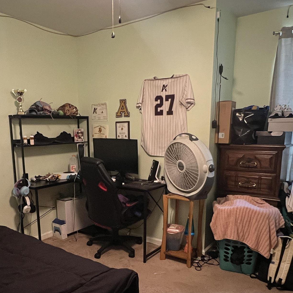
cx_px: 118
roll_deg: +0.3
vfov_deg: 54.8
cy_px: 188
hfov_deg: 55.2
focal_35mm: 29
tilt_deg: -11.7
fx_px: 278
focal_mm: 1.57
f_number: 1.8
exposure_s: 1/40
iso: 800
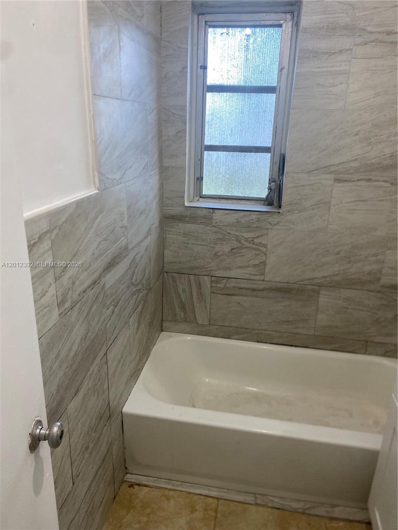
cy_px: 265
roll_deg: -0.2
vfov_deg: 67.3
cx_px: 199
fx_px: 399
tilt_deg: -17.1
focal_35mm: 26
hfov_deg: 53.1
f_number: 1.8
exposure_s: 1/120
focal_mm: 4.25
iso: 125
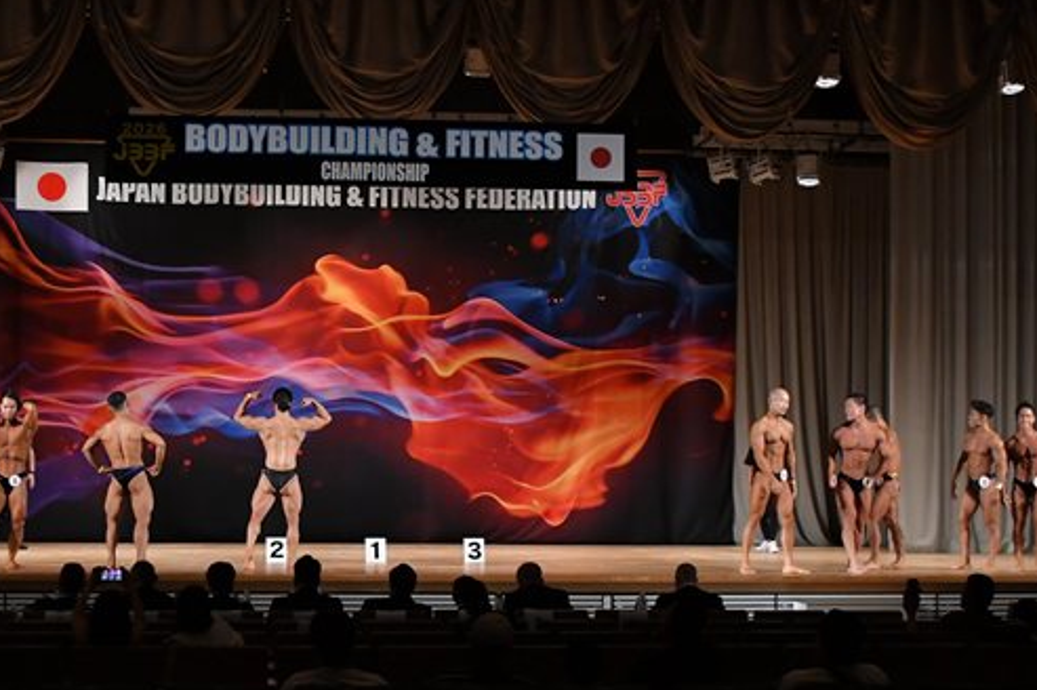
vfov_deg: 20.5
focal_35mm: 66
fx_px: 1900
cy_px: 450
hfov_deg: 30.4
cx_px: 386
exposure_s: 1/400
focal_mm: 28
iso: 3200
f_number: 5.6
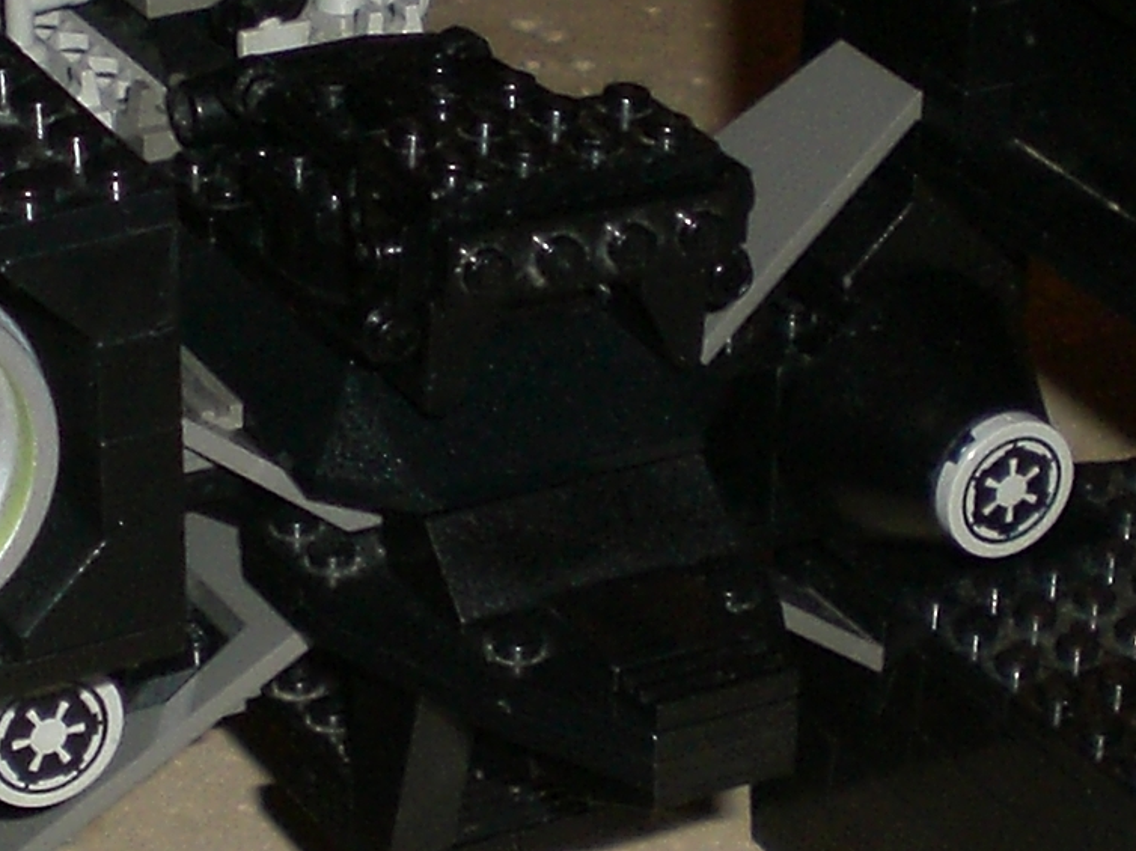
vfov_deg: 10.4
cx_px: 356
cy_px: 402
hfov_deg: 13.9
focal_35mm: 142
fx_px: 4659
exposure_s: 1/60
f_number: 3.1
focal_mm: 6.3
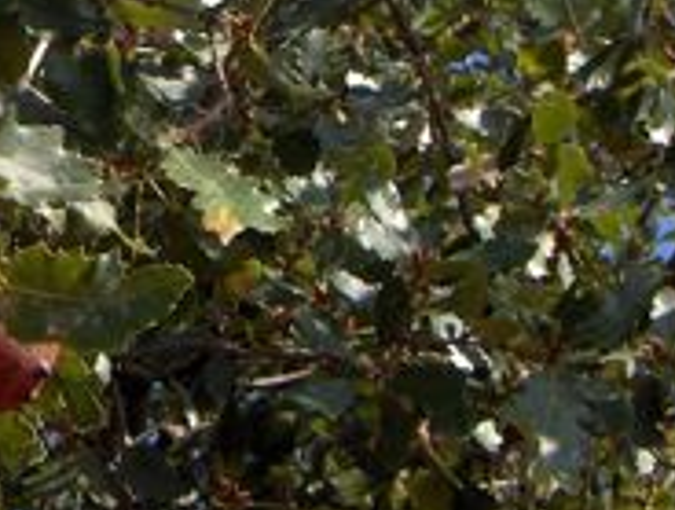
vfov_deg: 8.8
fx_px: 3226
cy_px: -249
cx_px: -81
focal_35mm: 165
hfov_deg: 11.8
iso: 100
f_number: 4.8
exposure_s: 1/266
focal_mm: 8
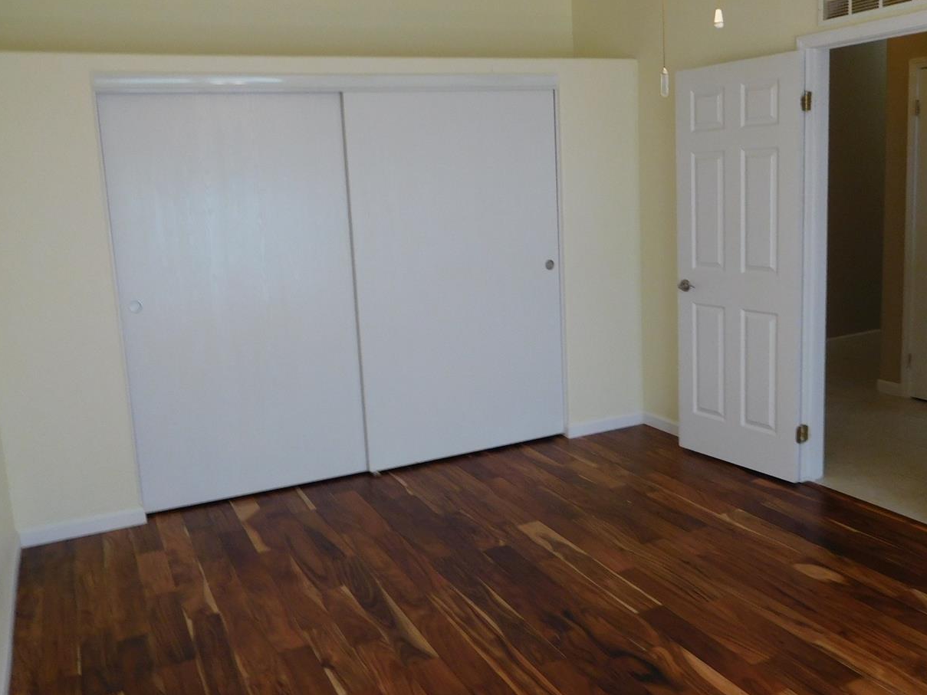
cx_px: 473
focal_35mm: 31
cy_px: 318
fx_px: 830
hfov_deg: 58.3
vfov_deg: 45.4
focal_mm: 4.5
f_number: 3.4
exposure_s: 1/30
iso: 180
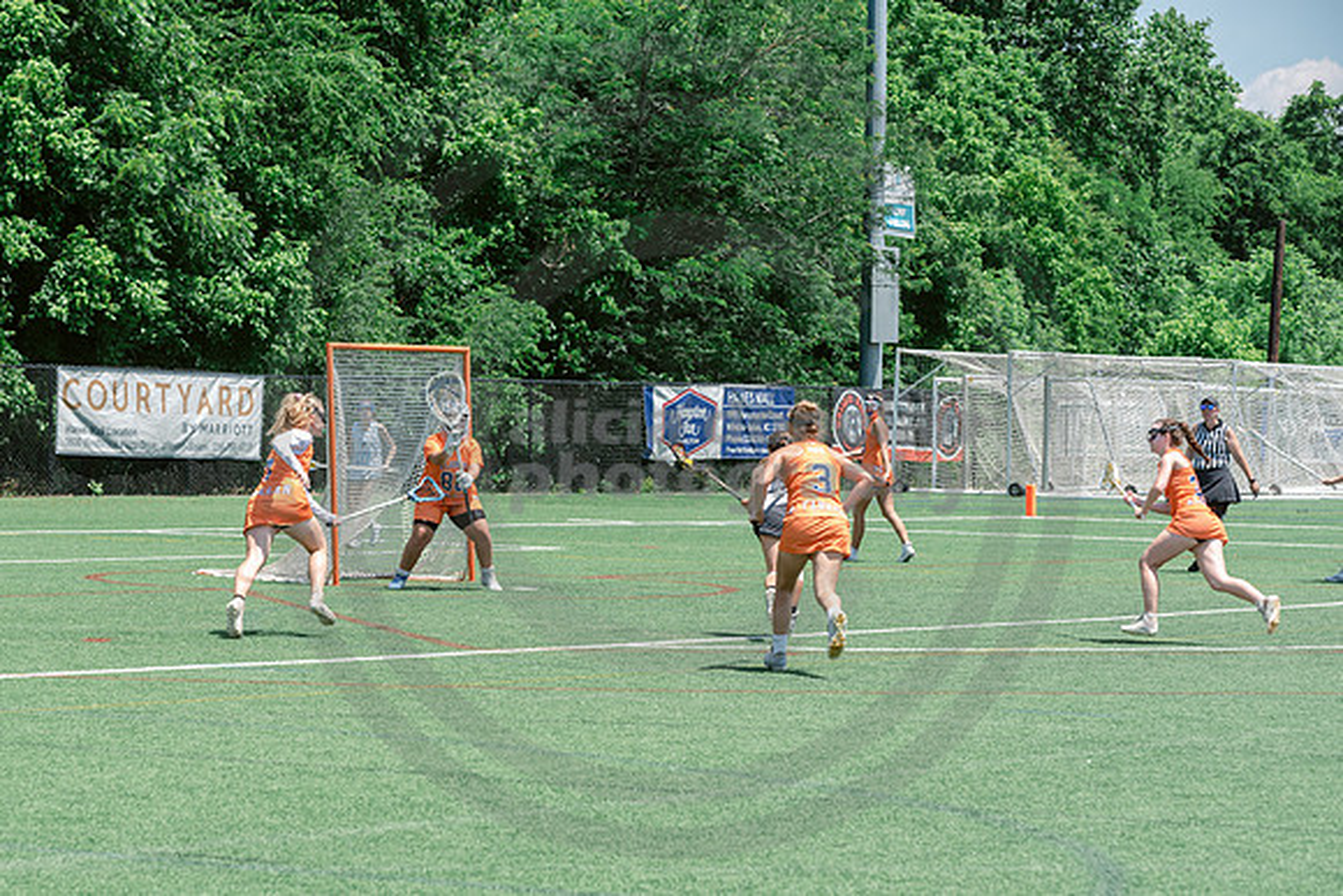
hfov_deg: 15.2
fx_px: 5027
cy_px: 503
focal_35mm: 135
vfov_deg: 10.2
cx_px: 589
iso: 400
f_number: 7.1
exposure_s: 1/800
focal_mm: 120
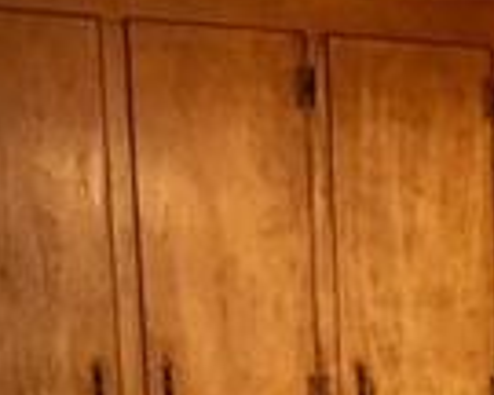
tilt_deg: -11.1
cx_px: 842
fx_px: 1959
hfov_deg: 13.2
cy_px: 761
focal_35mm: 134
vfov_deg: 10.7
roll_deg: -2.1
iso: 80
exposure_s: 1/10
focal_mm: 4.15
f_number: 2.2
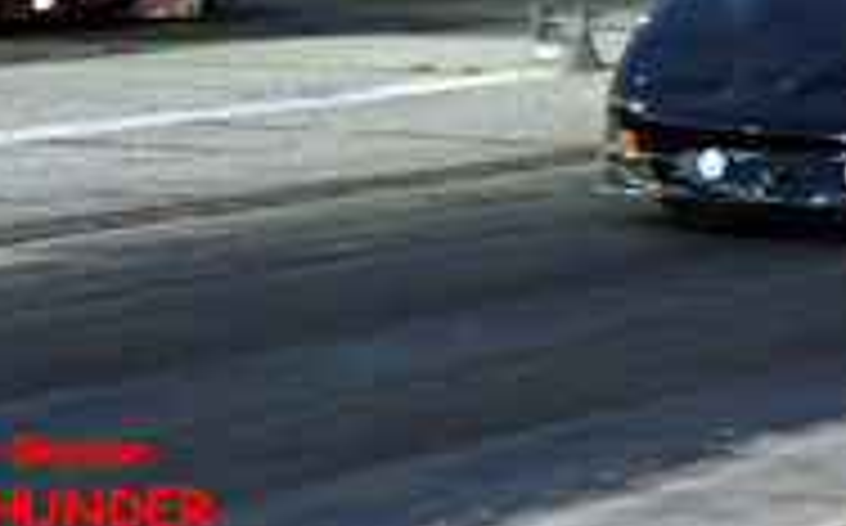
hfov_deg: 7.4
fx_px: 6563
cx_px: 598
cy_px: -126
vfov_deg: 4.6
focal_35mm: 285
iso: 640
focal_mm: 70
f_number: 2.8
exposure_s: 1/250
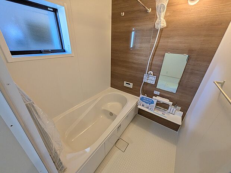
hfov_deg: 102.1
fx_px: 93
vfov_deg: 85.7
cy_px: 86
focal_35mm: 14
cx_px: 116
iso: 100
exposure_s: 1/100
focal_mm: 1.83
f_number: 2.2
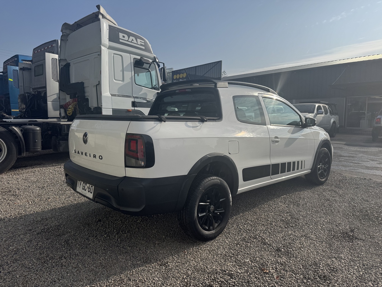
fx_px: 265
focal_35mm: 24
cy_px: 144
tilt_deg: -5.2
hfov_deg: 71.6
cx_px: 191
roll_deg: +0.3
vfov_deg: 56.8
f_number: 1.78
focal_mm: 6.76
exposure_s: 1/7937
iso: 80
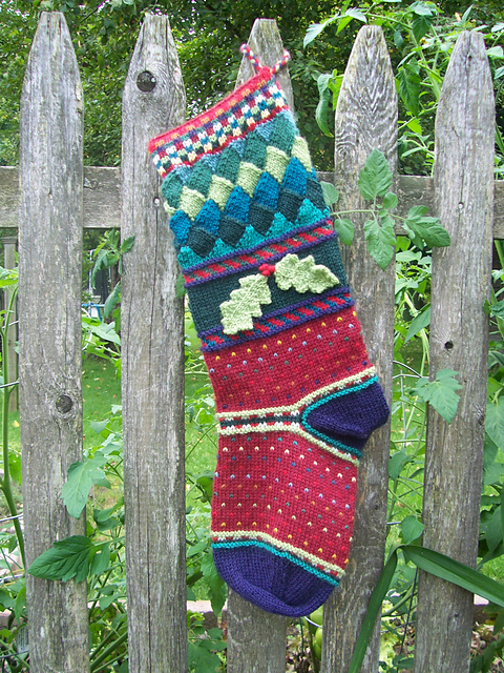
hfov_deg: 41.8
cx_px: 252
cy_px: 336
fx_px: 660
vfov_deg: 54.0
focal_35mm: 34
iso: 80
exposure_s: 1/125
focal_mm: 5.6
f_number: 2.7
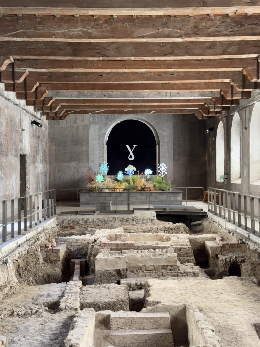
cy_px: 174
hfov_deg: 30.3
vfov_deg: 39.7
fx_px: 481
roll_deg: -0.1
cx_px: 130
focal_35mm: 48
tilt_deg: +0.3
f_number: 1.78
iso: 64
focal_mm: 6.76
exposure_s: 1/21
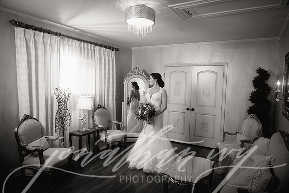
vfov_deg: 53.2
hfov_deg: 73.7
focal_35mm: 24
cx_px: 144
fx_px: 193
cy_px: 96
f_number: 2.8
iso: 1000
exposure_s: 1/250
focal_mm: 24
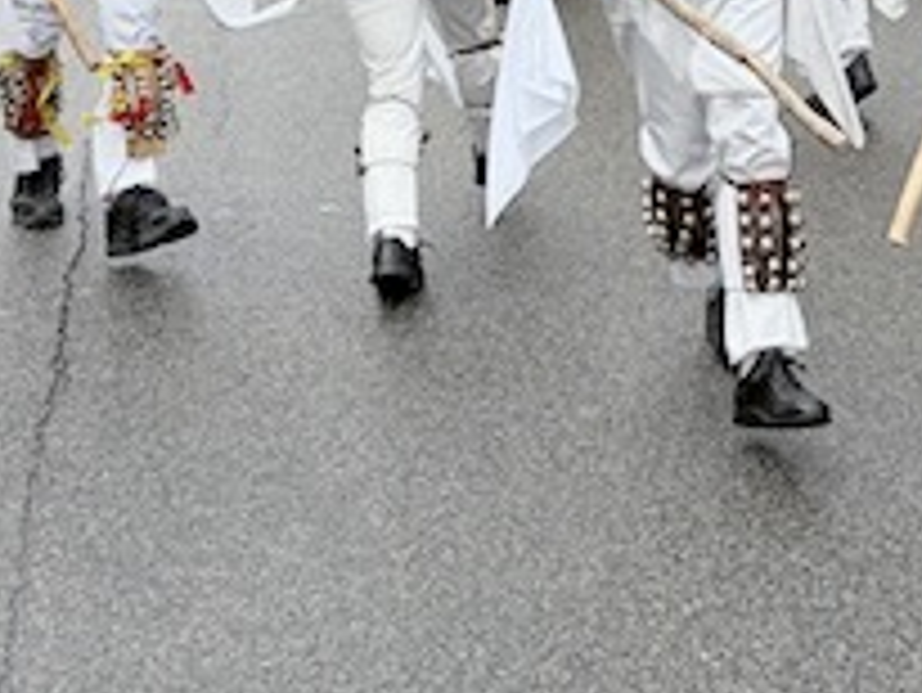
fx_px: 2159
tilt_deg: -4.0
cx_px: 819
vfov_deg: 17.1
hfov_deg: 23.5
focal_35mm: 81
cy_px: -212
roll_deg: +2.1
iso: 50
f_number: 1.6
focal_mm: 5.96
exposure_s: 1/402
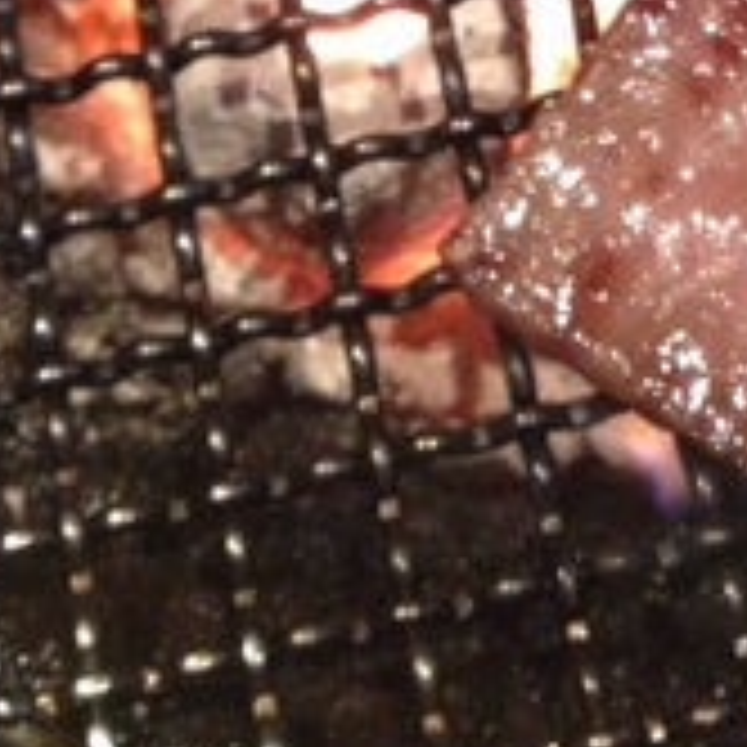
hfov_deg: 14.6
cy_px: -558
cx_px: 580
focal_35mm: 119
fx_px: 2905
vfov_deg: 13.3
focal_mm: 4.28
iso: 320
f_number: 2.4
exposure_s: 1/20
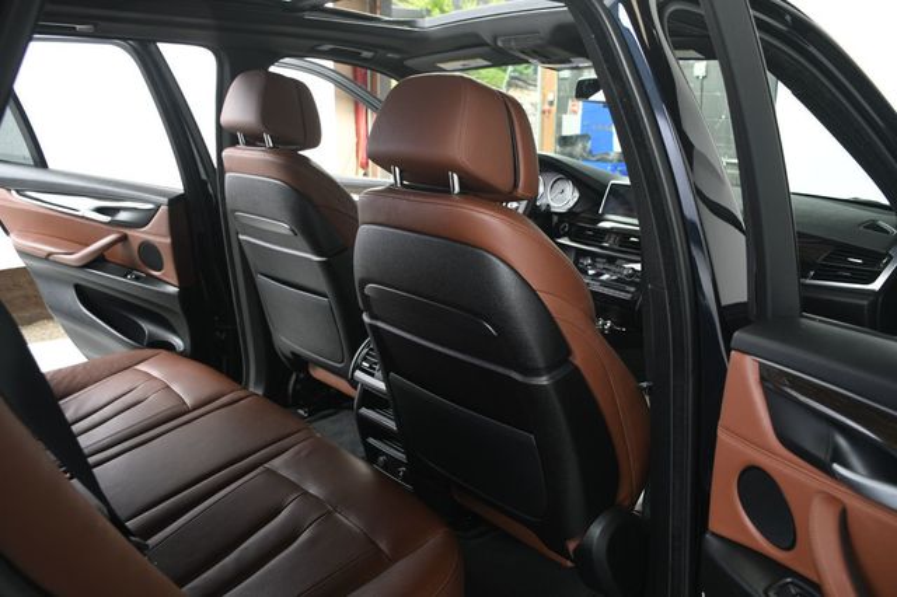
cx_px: 448
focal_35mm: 30
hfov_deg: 62.0
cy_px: 298
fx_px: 747
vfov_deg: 43.6
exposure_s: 1/160
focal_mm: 20
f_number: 3.5
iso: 100
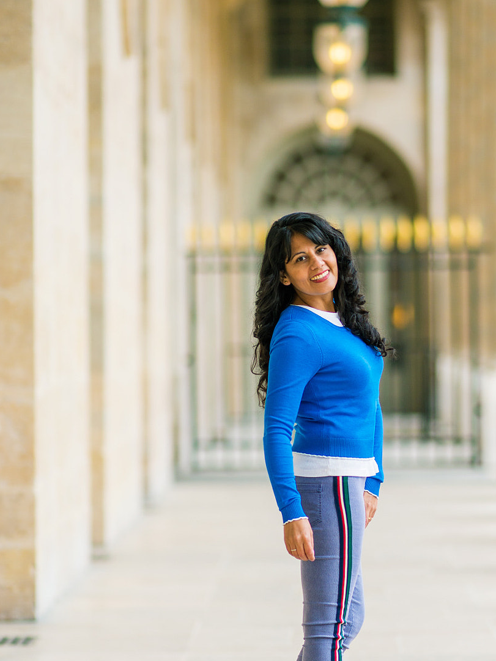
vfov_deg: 10.3
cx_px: 318
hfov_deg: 7.7
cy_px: 341
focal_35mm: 192
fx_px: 3670
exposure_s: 1/800
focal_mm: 135
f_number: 2
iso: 200
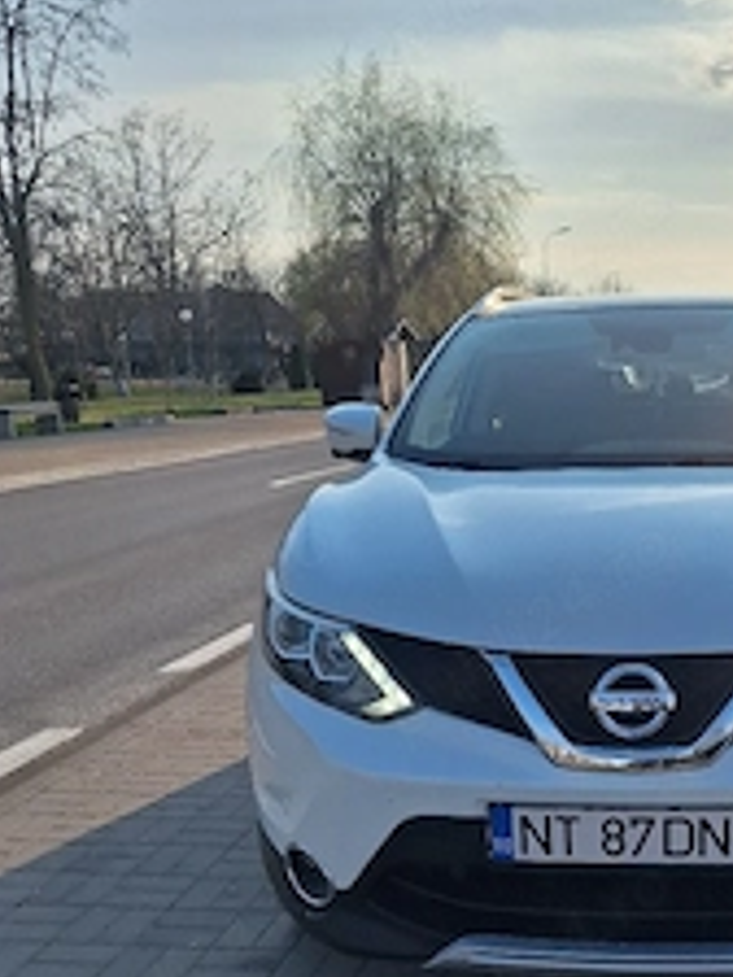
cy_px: 685
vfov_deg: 44.8
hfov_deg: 33.8
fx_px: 1158
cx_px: 615
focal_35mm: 41
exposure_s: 1/5000
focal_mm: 5.54
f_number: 1.8
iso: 40
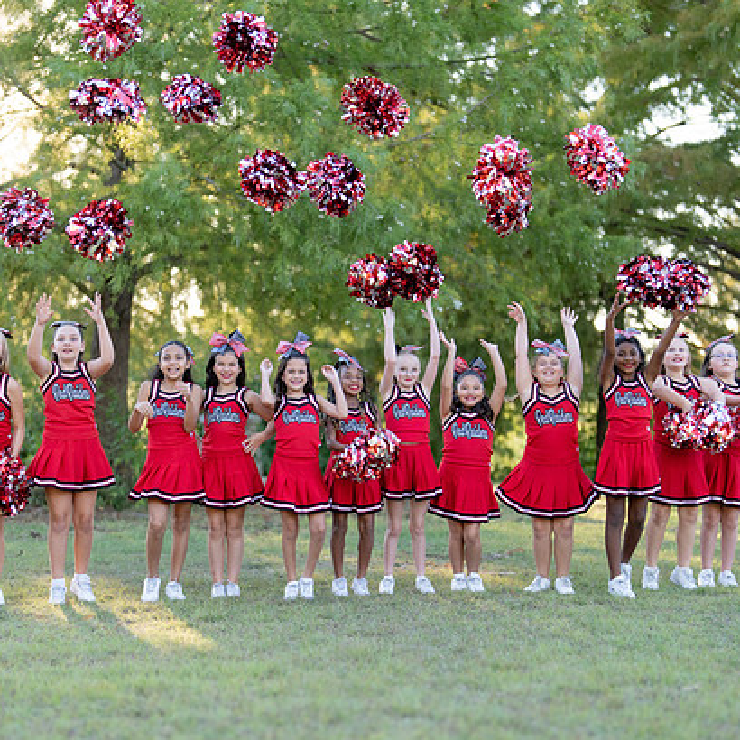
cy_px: 439
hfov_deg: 22.2
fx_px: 1886
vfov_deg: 22.2
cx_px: 331
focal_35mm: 78
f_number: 1.2
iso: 200
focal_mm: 50
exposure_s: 1/1000
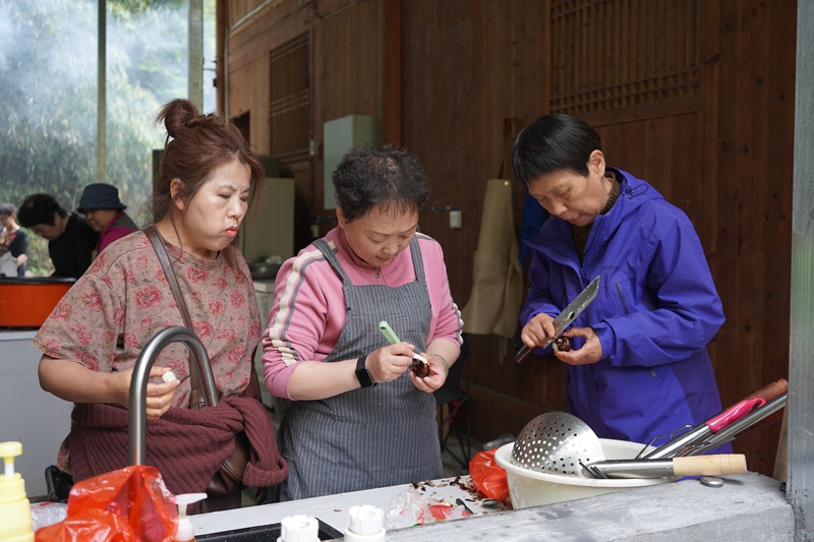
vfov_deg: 34.2
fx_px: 882
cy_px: 271
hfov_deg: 49.6
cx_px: 407
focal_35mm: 39
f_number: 4
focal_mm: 39
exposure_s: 1/160
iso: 400
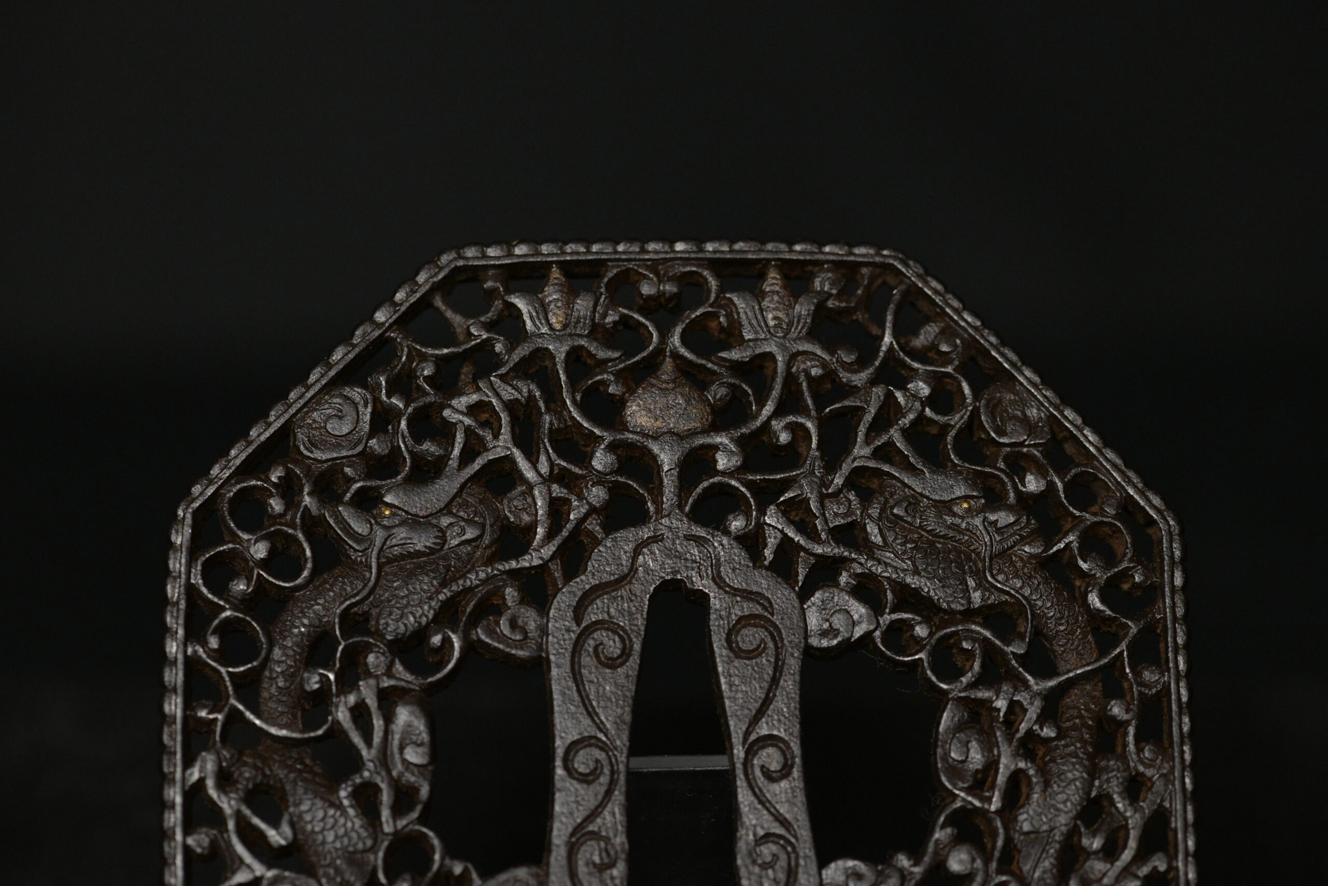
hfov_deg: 19.5
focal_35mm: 105
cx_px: 664
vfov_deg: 13.0
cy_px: 443
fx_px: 3873
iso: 3600
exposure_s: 1/125
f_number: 9
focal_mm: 105
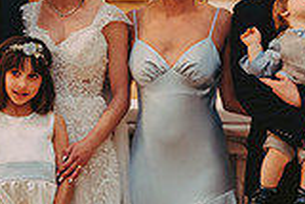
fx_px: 2196
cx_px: -78
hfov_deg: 7.9
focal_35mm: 259
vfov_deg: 5.3
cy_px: 102
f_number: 2.8
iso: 1600
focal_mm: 70
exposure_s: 1/60
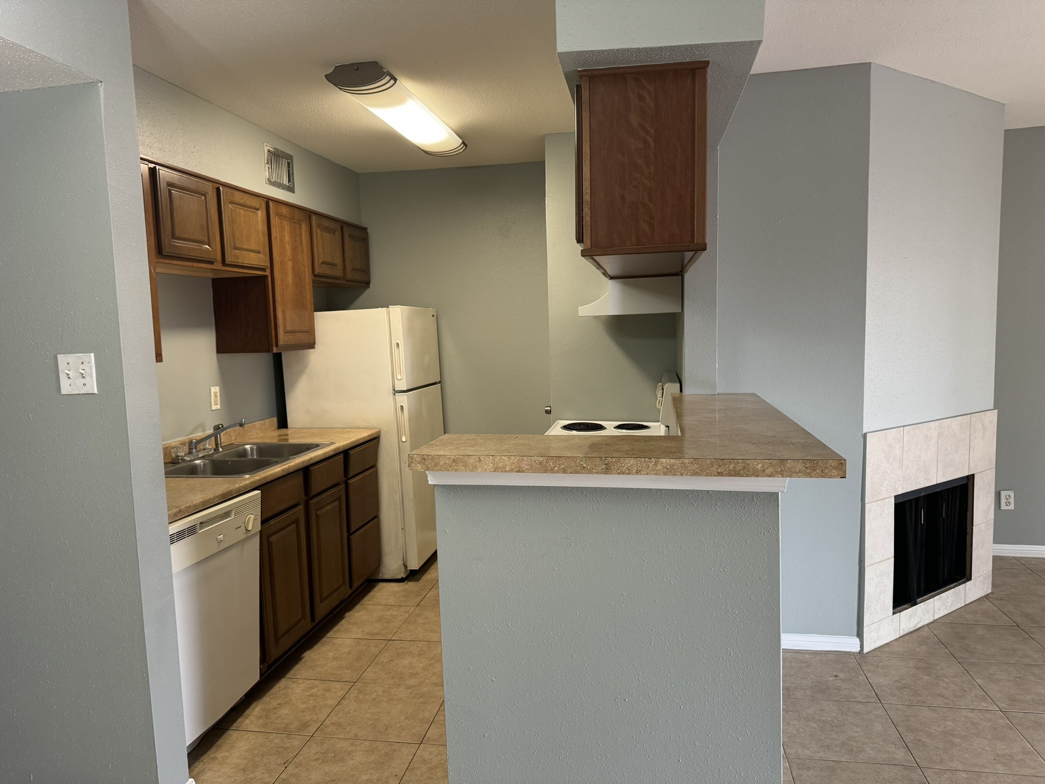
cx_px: 522
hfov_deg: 71.6
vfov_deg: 56.8
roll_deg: +1.3
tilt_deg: -5.6
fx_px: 725
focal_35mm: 24
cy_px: 392
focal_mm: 6.76
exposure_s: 1/60
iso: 200
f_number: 1.78
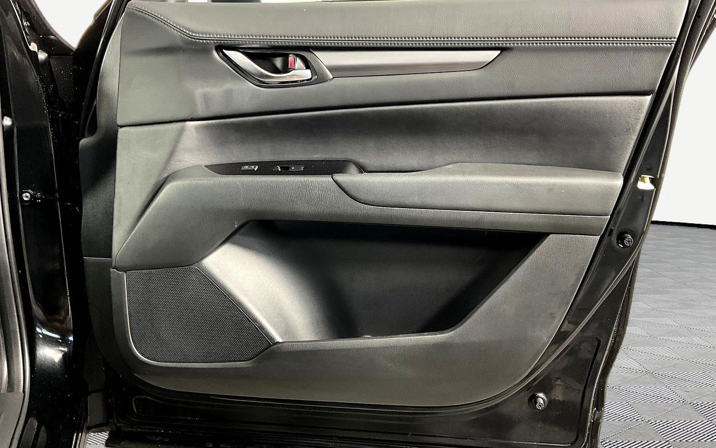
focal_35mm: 31
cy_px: 201
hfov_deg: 61.2
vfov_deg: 40.6
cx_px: 358
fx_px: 605
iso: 125
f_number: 1.8
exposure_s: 1/60
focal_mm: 3
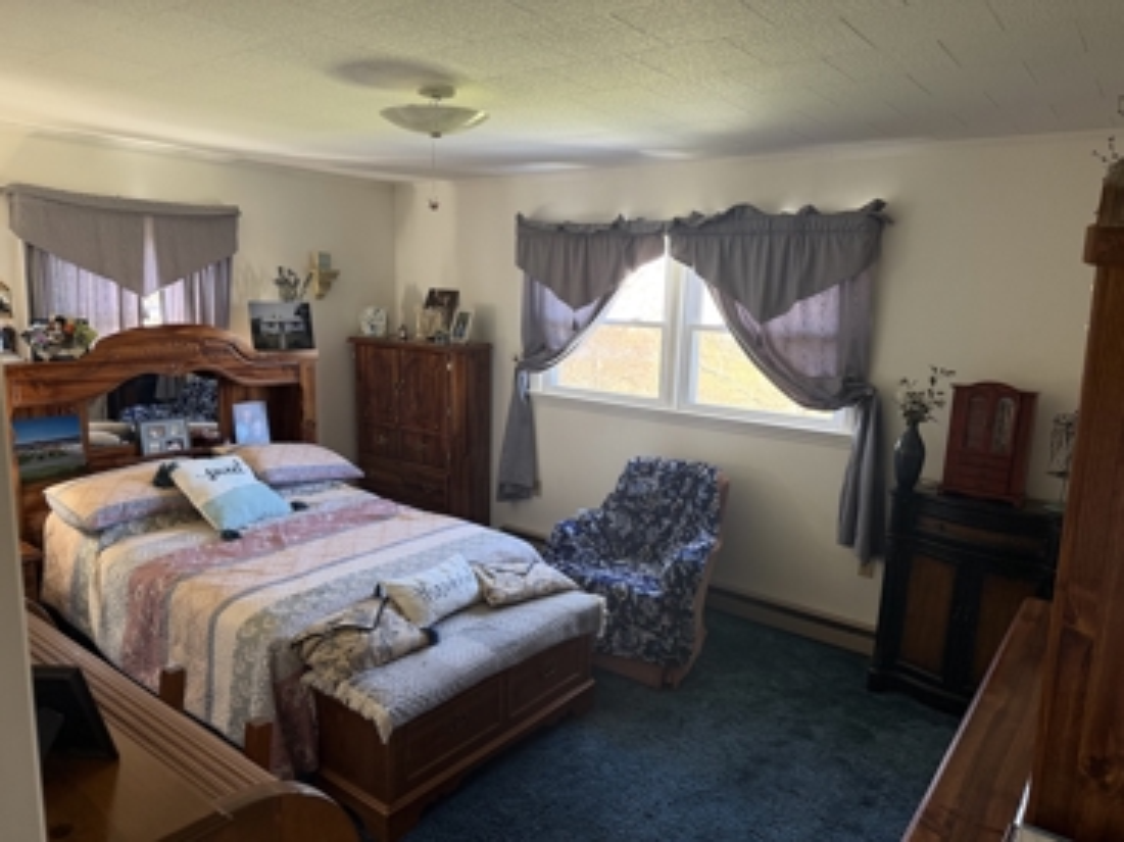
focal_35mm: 24
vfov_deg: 56.8
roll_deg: -1.5
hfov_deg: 71.6
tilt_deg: -10.0
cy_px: 421
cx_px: 562
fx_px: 779
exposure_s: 1/60
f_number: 1.78
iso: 250
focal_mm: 6.76
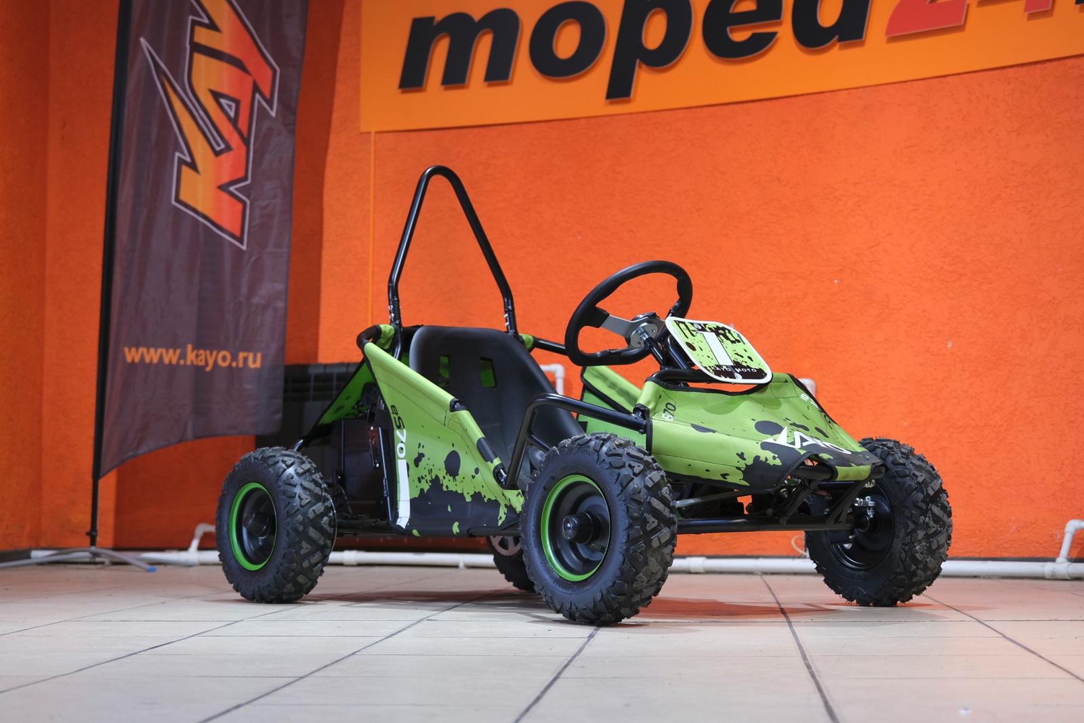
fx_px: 1777
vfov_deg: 23.0
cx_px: 542
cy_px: 362
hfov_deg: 33.9
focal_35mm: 59
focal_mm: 39.3
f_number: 4
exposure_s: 1/100
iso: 1250
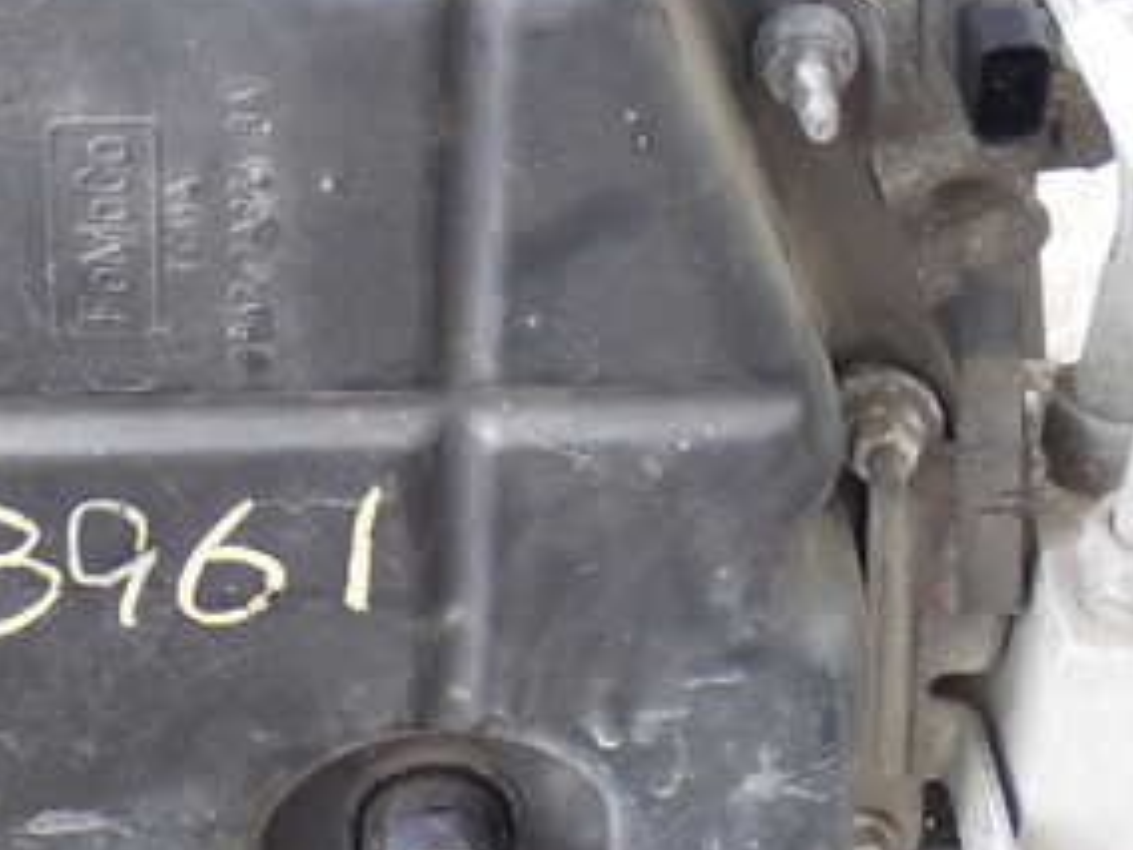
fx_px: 4288
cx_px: 40
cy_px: 459
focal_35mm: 131
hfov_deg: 14.8
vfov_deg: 11.3
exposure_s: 1/60
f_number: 3.6
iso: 640
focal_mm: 11.09
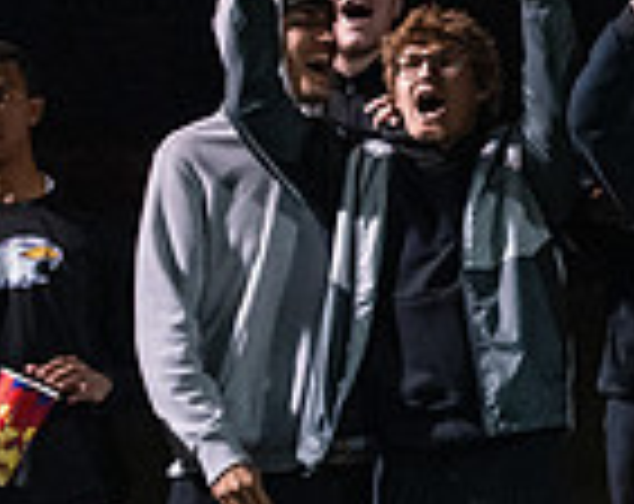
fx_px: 5651
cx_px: 1120
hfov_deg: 6.3
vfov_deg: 5.1
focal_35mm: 302
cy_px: 241
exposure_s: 1/400
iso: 8000
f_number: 2.8
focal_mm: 78
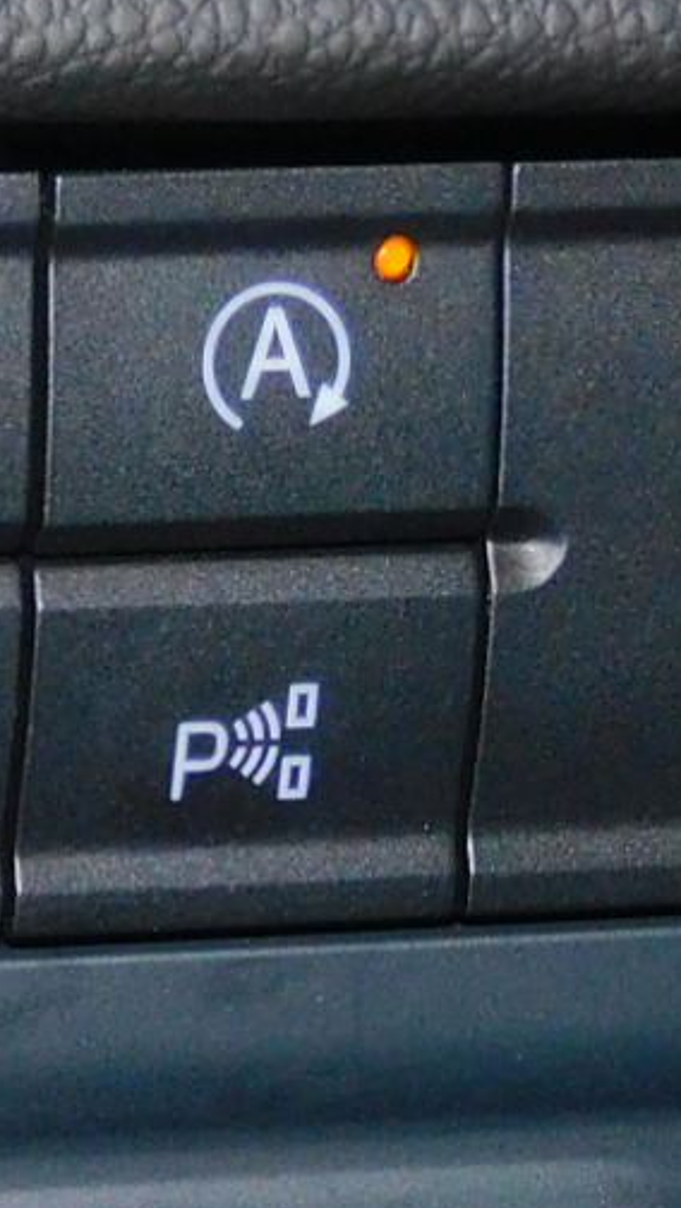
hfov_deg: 3.8
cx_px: -652
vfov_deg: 6.7
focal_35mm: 319
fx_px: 10227
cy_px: 1673
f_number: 4.2
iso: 200
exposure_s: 1/30
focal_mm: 11.6
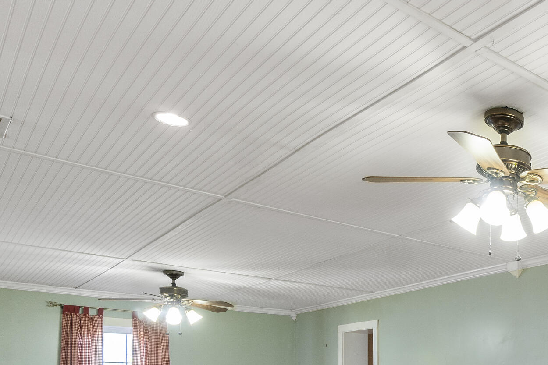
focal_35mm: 36
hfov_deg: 43.5
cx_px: 577
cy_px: 383
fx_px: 548
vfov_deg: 33.1
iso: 320
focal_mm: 10
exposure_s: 1/5
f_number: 8
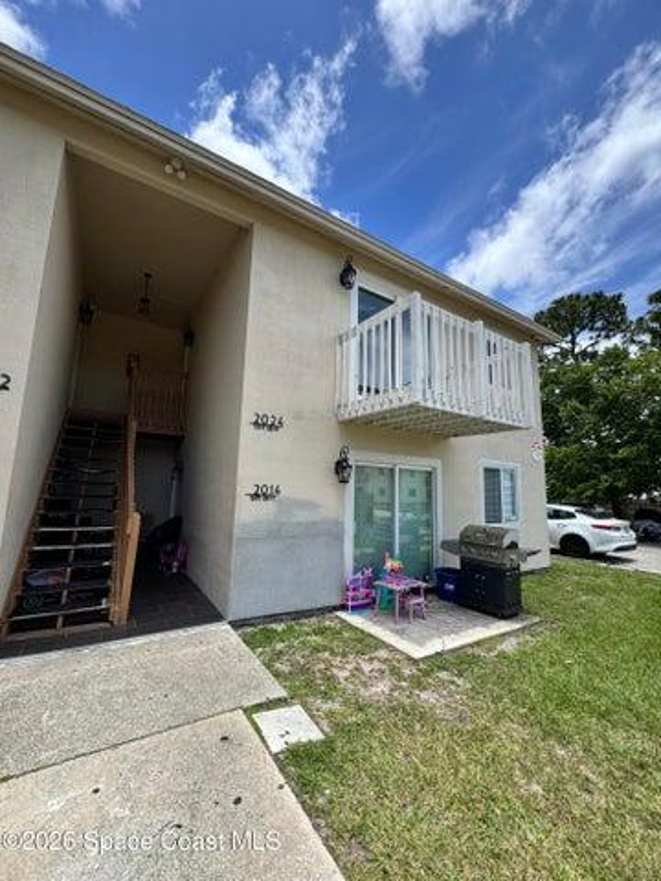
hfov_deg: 85.7
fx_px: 356
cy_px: 440
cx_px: 330
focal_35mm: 14
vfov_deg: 102.1
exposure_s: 1/1236
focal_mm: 2.22
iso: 40
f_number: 2.2
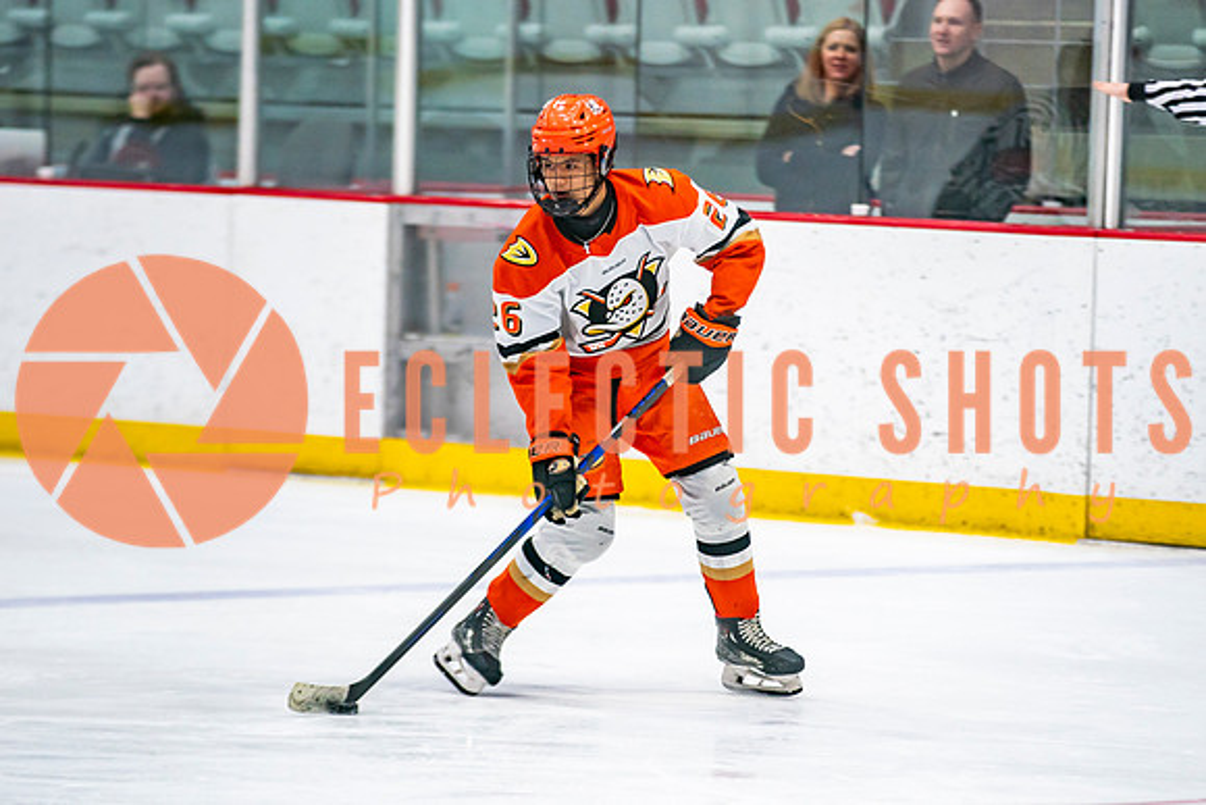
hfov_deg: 7.5
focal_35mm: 274
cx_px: 740
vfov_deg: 5.0
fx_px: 9189
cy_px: 479
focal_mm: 175
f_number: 2.8
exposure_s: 1/640
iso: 640
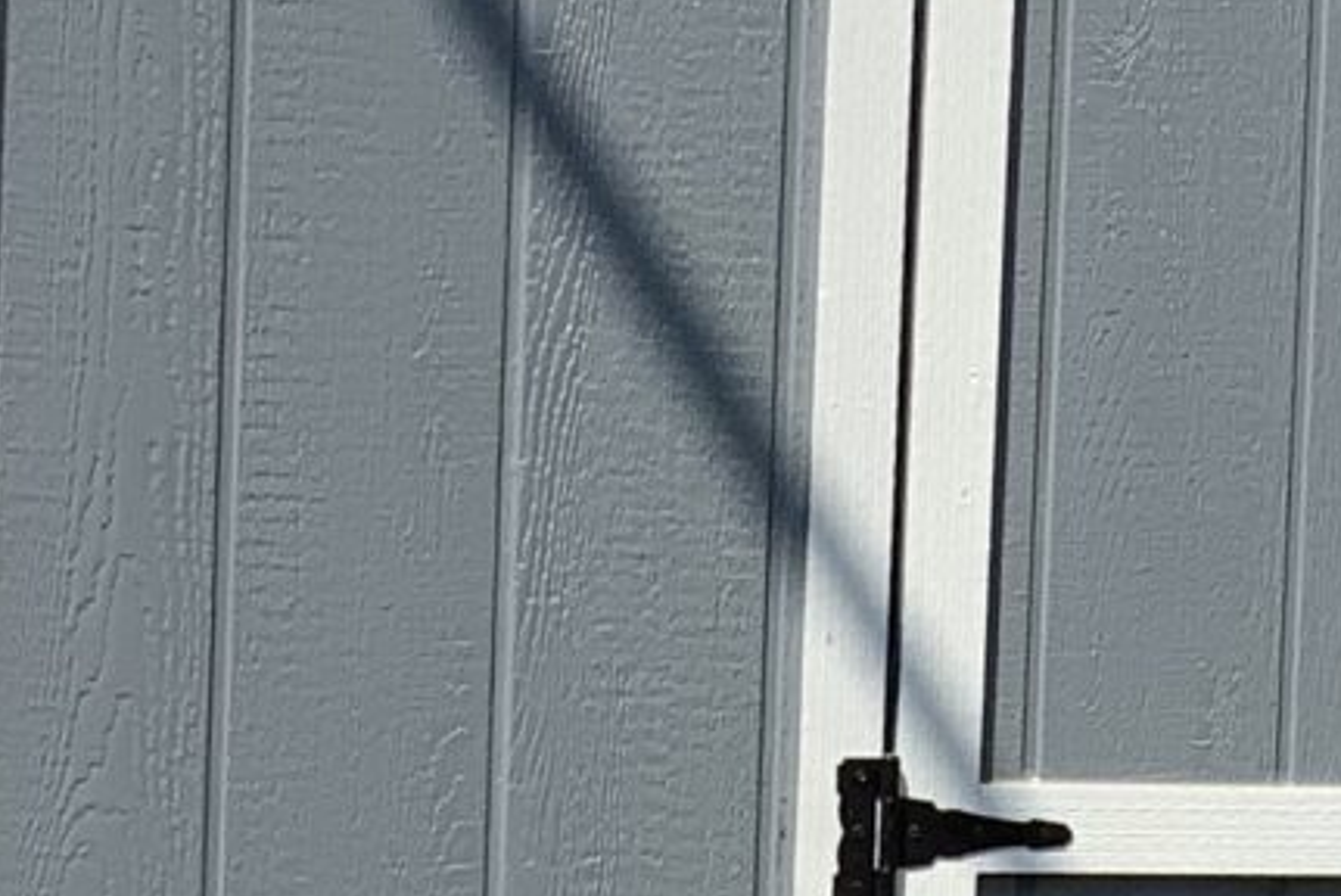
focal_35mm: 179
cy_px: 607
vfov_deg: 7.7
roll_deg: -2.3
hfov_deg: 11.4
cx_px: 1136
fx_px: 6672
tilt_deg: -0.4
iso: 16
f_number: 1.8
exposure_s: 1/1451
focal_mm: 3
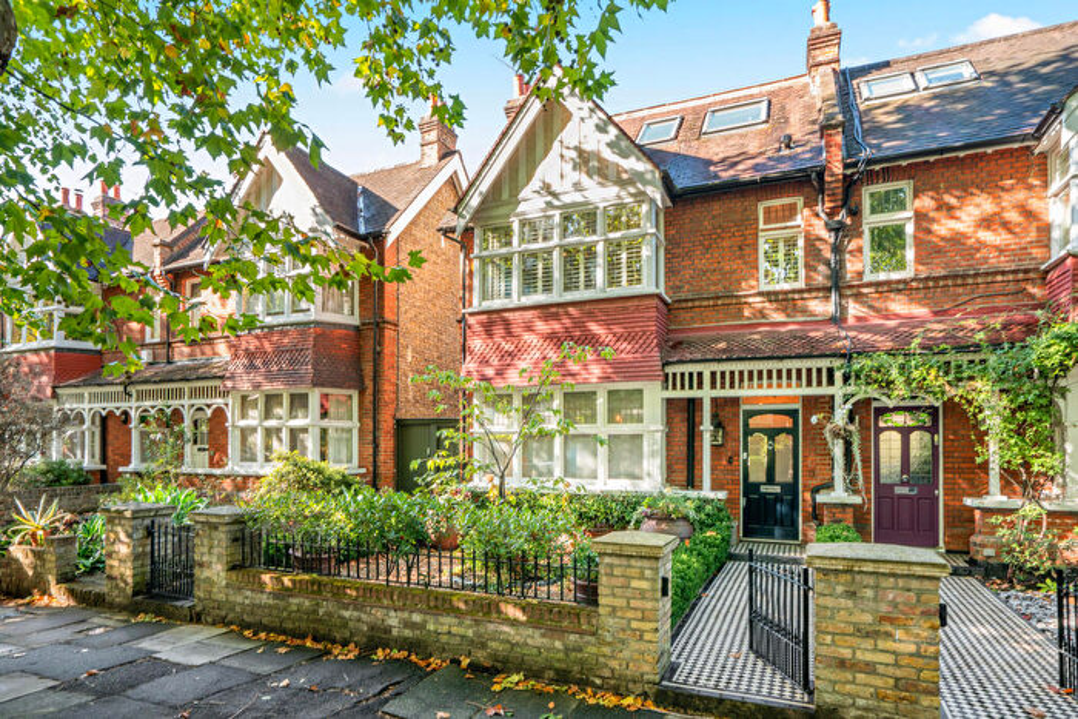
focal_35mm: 19
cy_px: 360
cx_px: 539
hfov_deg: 86.9
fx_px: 569
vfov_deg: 64.6
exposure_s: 1/15
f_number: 11
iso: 320
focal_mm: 19
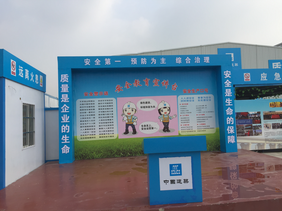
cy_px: 106
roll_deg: +2.2
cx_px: 141
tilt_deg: +2.5
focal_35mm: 29
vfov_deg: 48.2
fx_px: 236
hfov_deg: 61.7
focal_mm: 4.15
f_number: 2.2
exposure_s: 1/2326
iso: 32
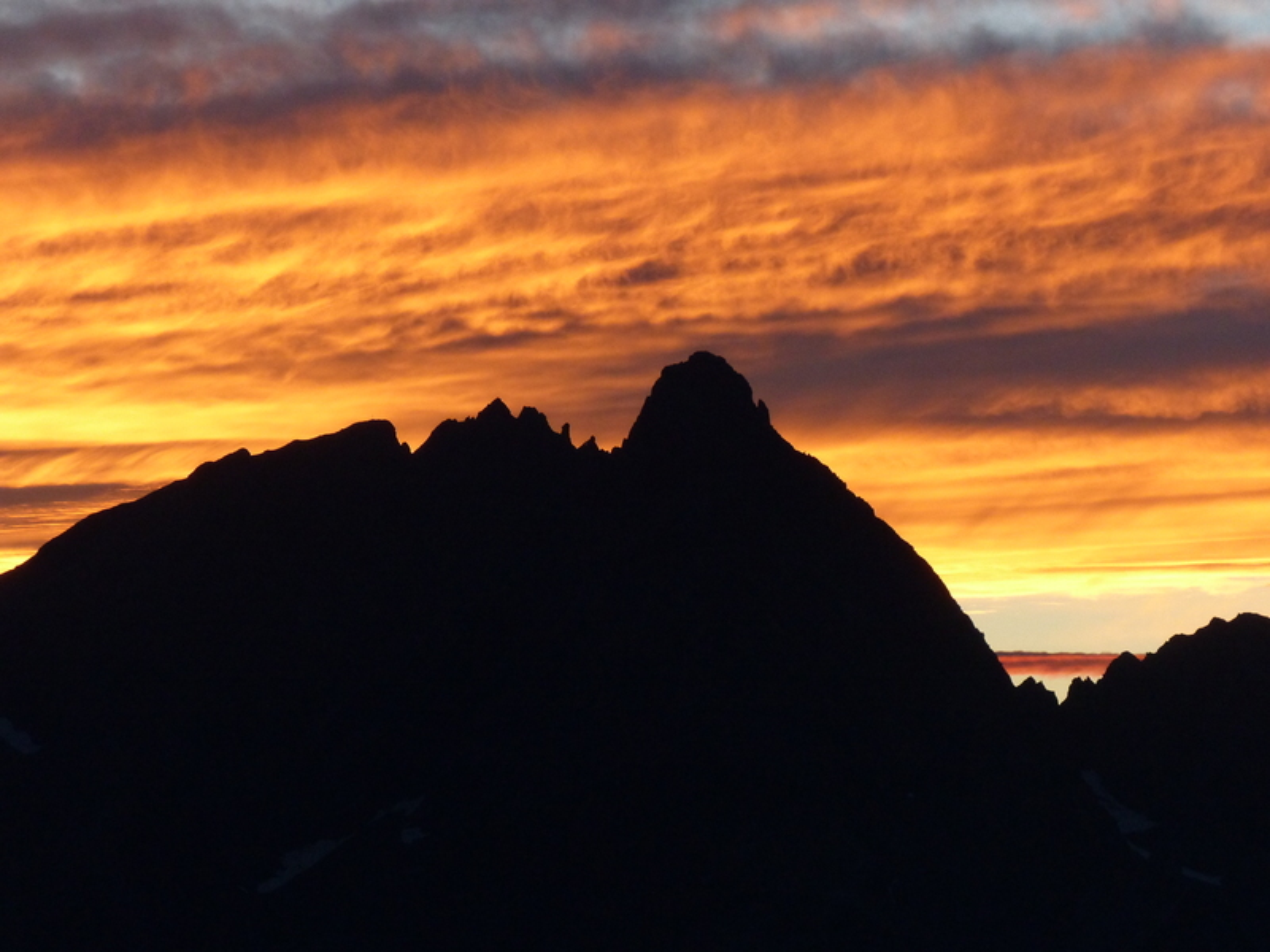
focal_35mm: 290
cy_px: 476
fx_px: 10640
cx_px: 635
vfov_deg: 5.1
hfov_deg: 6.8
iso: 400
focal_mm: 52.3
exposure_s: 1/800
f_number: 4
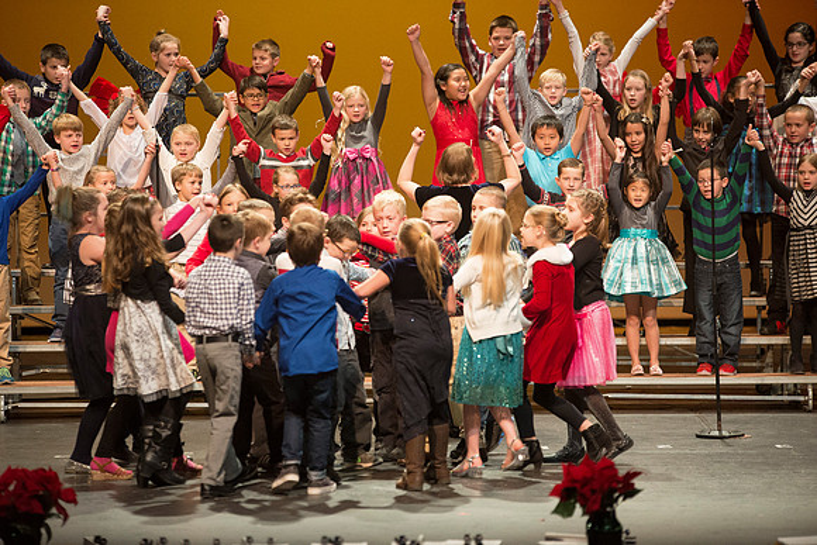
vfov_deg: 7.9
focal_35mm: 175
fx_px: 3972
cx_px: 408
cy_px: 272
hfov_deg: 11.7
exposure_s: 1/200
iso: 2500
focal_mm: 175
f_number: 2.8
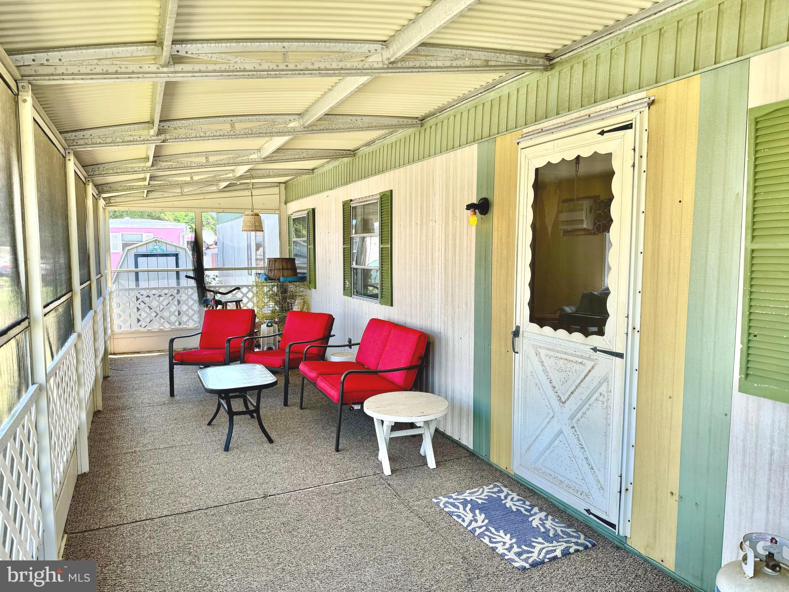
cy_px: 296
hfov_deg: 71.6
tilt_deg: -5.2
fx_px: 547
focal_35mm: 24
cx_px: 394
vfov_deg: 56.8
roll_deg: +0.0
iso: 80
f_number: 1.78
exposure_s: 1/350
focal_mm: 6.76
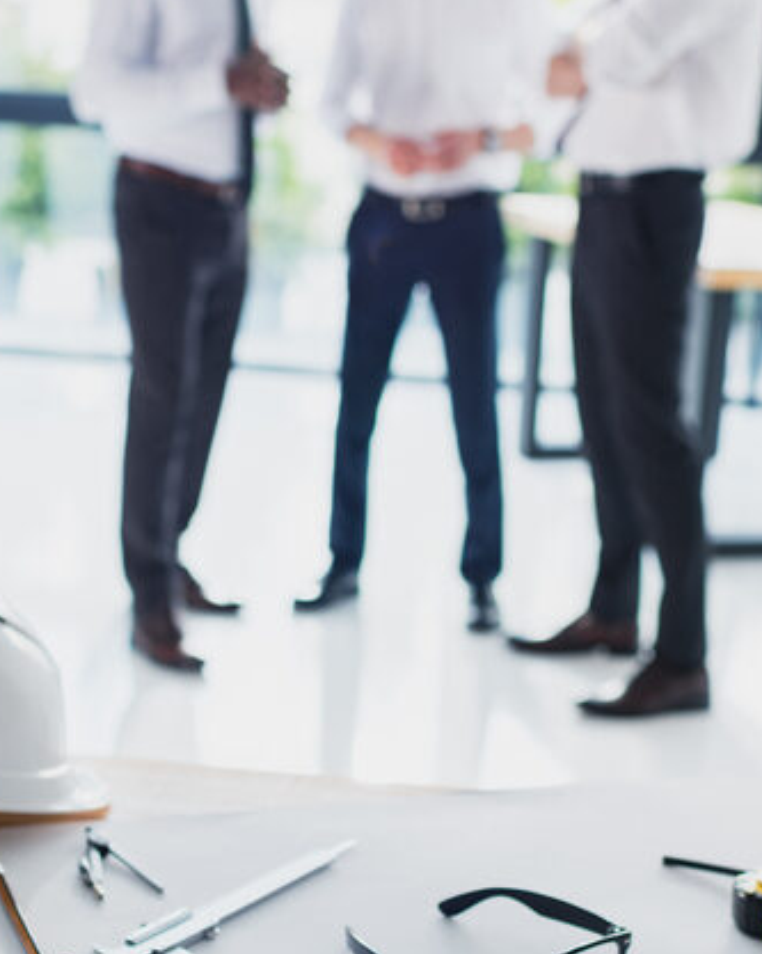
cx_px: 379
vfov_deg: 26.7
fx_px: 2004
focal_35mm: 71
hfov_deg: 21.5
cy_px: 599
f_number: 3.2
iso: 160
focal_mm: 35
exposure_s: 1/80
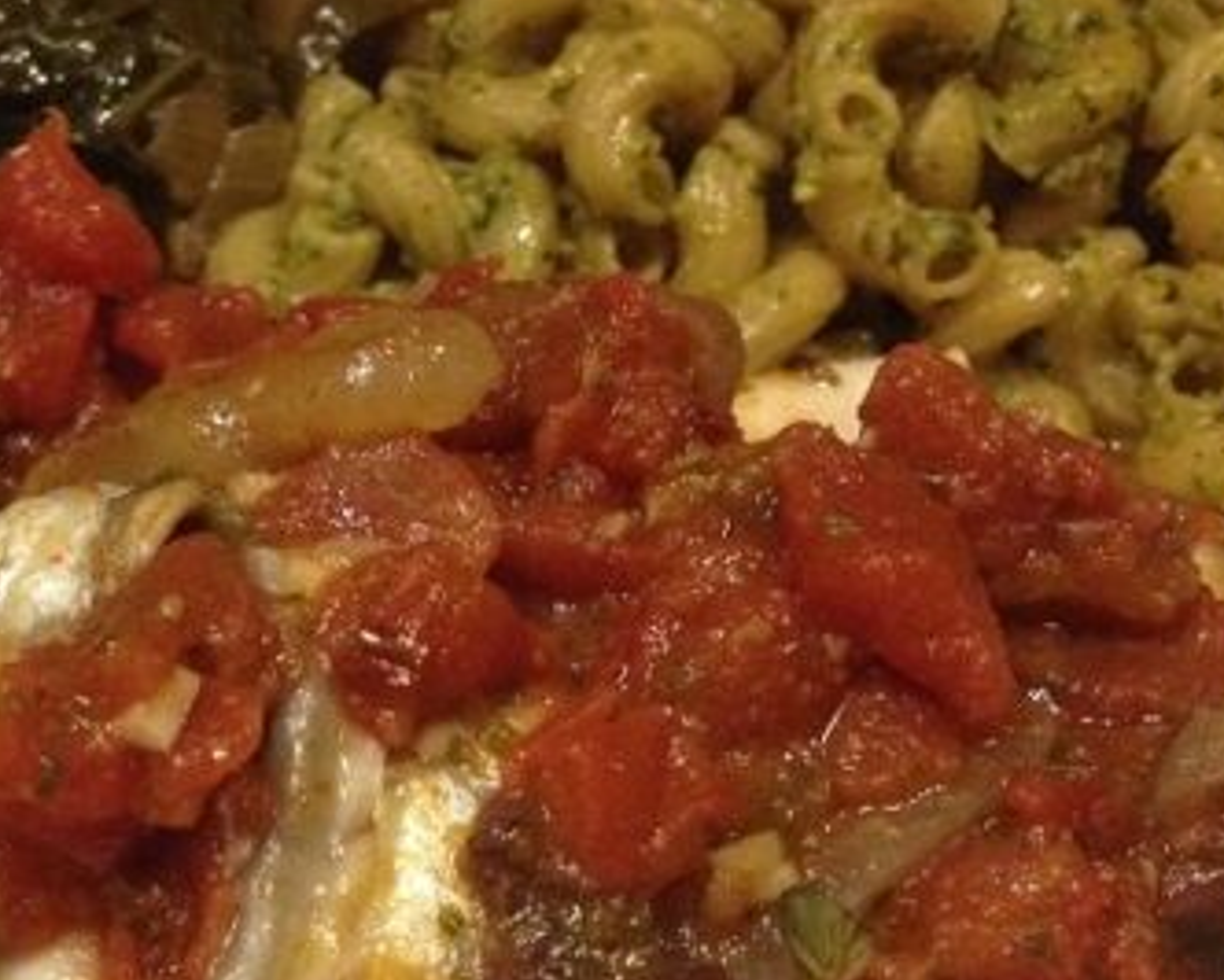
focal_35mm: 74
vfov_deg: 20.4
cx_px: 188
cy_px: 833
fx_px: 2682
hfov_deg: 25.1
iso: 320
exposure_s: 1/20
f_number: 2.4
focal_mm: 4.28
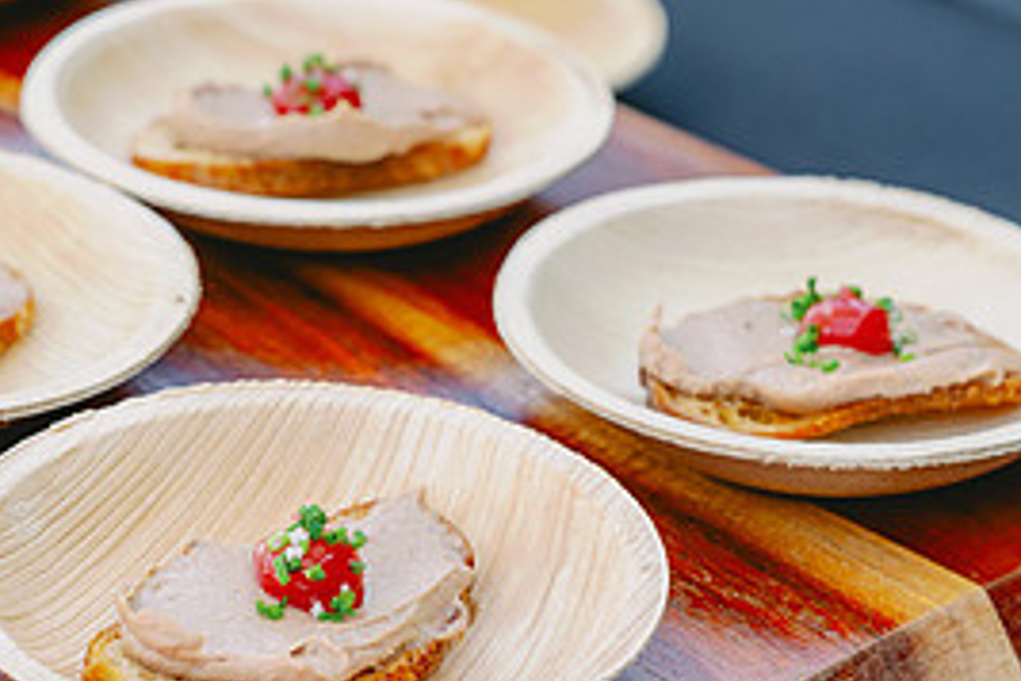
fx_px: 4311
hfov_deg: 13.5
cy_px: 557
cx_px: 329
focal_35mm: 152
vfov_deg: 9.0
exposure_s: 1/125
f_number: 7.1
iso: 250
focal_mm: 70
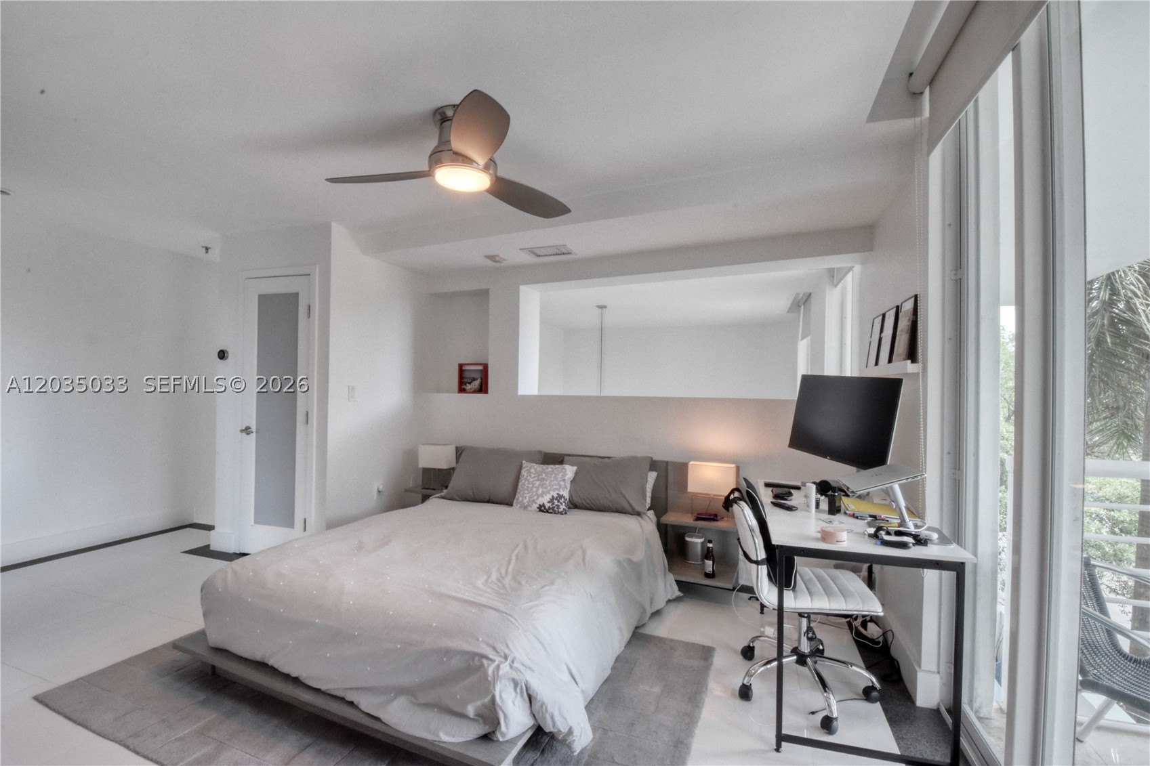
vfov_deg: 77.3
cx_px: 575
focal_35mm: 15
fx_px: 479
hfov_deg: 100.4
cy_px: 383
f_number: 22
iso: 2500
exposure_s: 1/25
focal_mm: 10
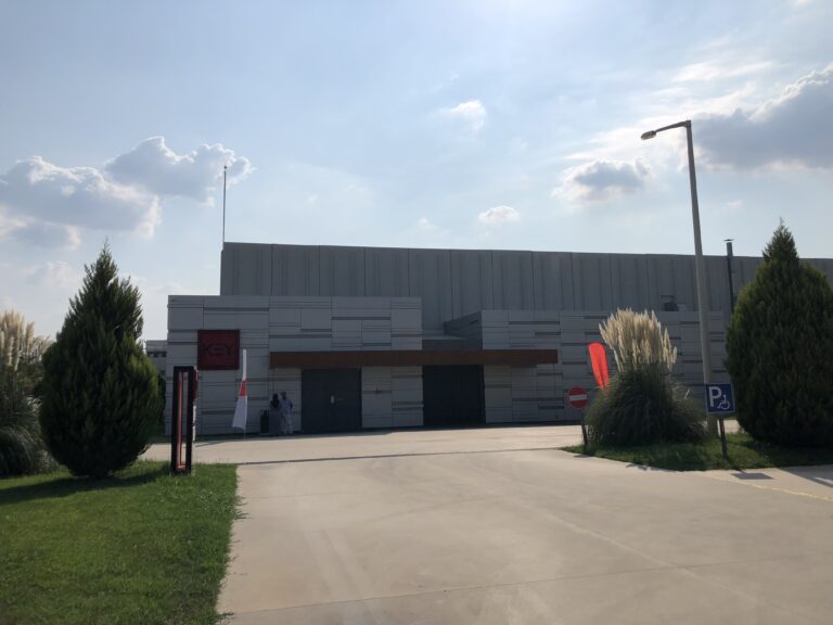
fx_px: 698
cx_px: 416
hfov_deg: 61.7
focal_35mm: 29
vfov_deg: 48.2
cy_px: 312
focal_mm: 3.99
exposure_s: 1/9615
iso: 25
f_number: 1.8
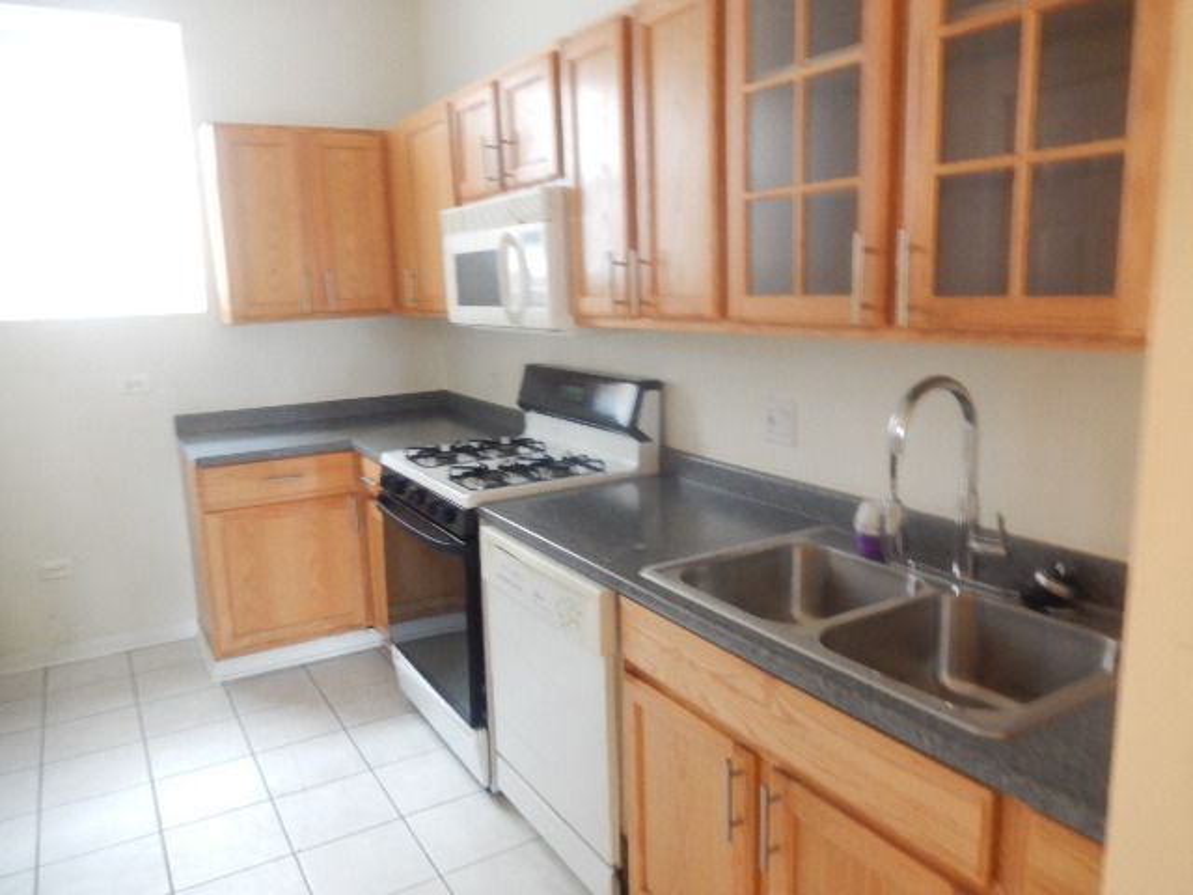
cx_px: 596
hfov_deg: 69.4
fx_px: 862
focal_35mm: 25
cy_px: 448
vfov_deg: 54.9
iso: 400
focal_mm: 4.5
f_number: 3.4
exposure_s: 1/13
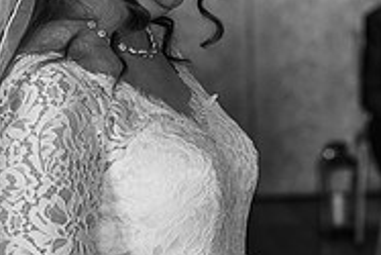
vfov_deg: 8.5
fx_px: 1705
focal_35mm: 161
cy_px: 84
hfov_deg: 12.7
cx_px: 300
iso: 500
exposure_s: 1/200
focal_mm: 52
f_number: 3.2
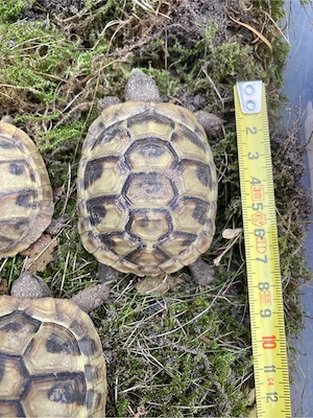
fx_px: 338
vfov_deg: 63.4
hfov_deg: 49.7
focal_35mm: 28
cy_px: 209
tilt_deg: -77.7
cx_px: 156
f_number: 1.8
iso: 25
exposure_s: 1/121
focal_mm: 3.99
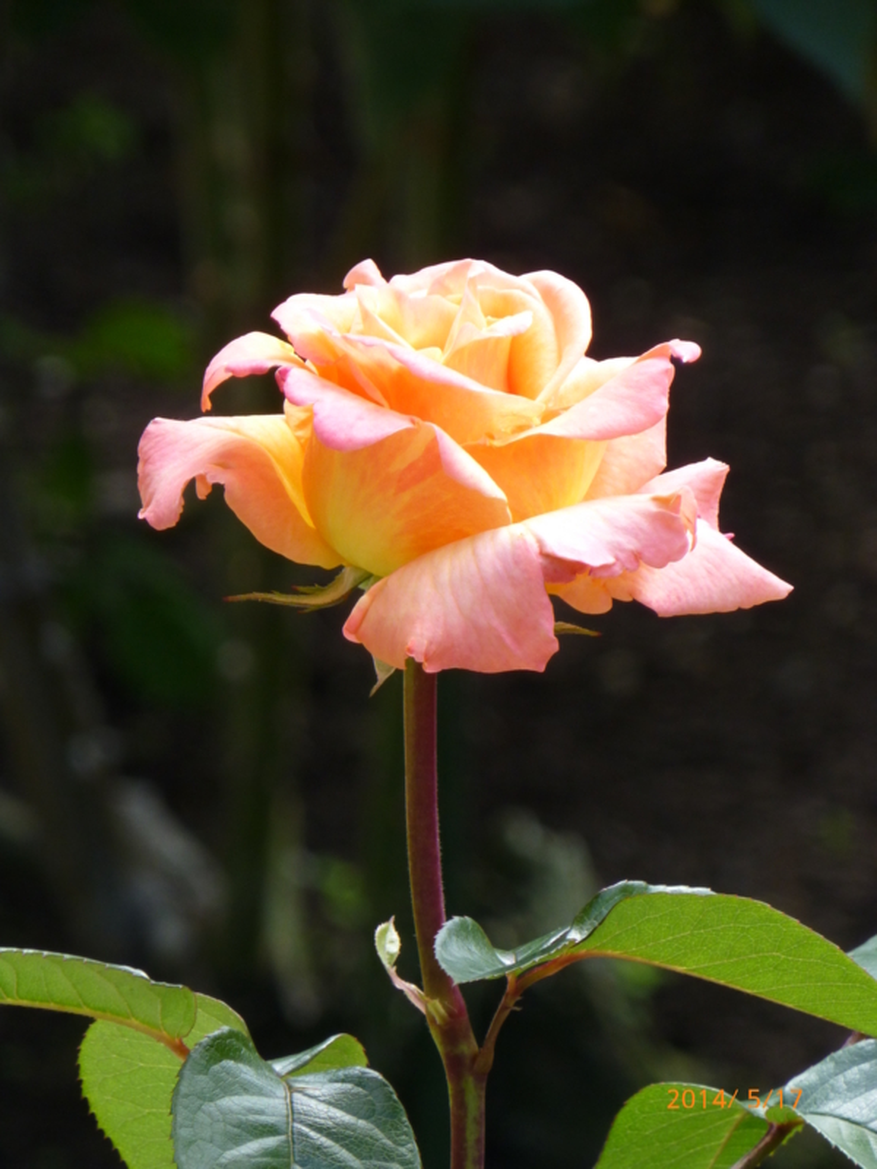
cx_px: 438
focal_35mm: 480
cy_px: 584
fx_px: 16214
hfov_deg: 3.1
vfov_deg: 4.1
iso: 200
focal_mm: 86
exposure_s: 1/125
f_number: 6.4
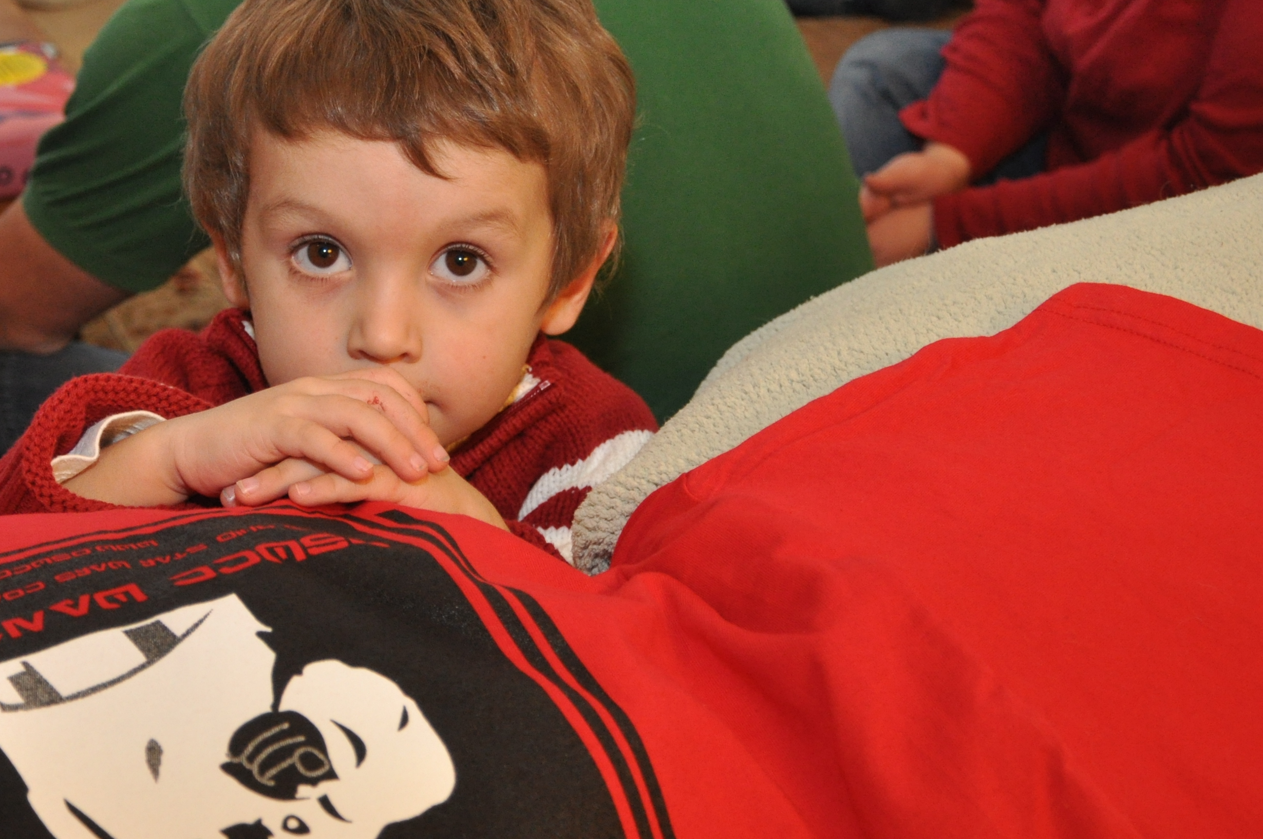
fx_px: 2383
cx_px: 429
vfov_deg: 20.0
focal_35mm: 68
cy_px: 486
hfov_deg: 29.5
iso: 800
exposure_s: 1/60
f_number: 4
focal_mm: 26
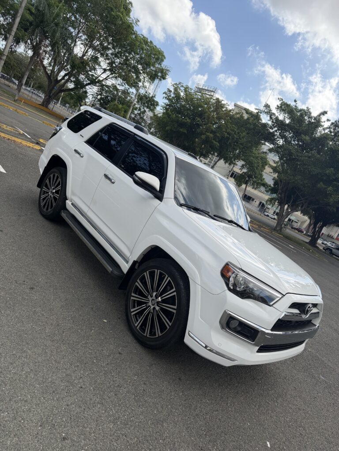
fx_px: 313
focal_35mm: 24
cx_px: 170
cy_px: 226
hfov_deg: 56.8
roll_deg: -28.0
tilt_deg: -9.4
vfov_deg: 71.6
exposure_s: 1/3759
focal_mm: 6.76
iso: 100
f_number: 1.78
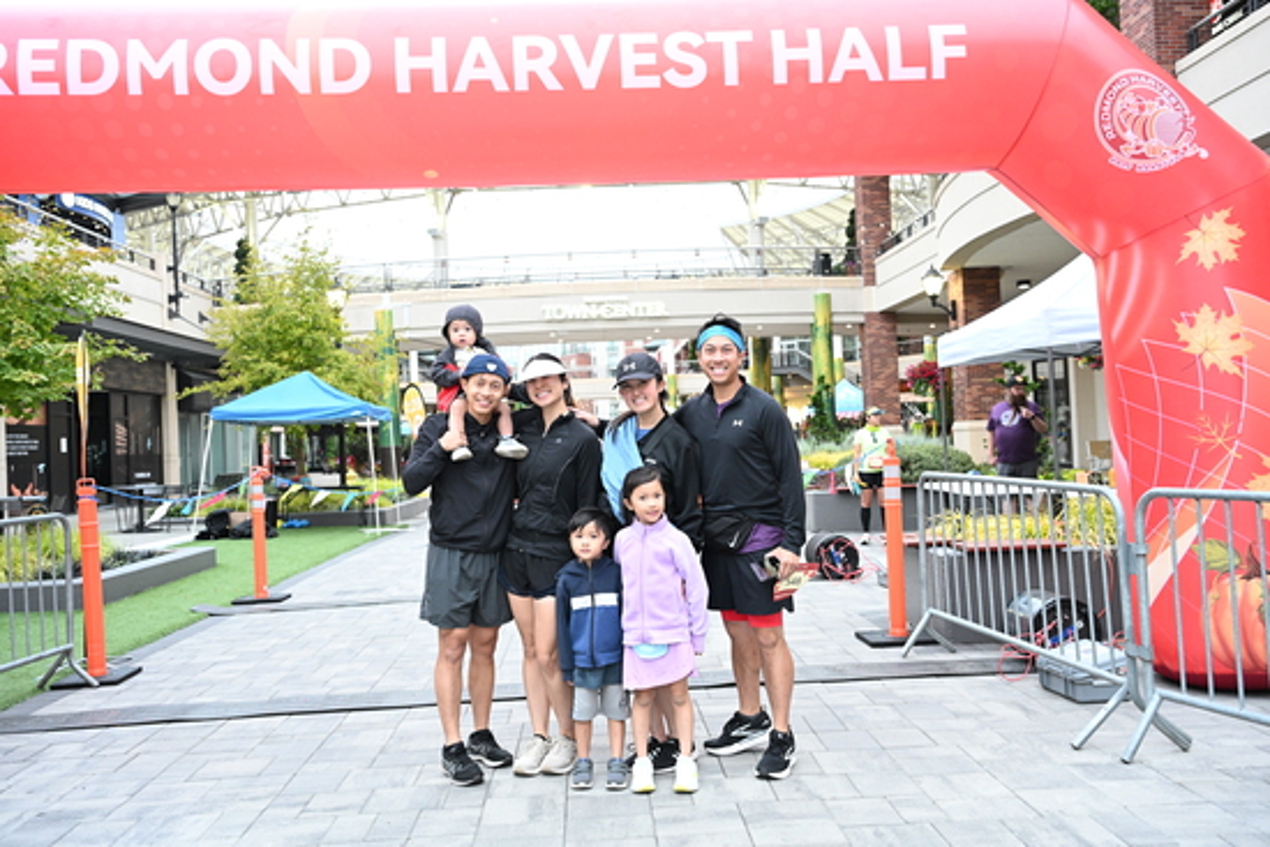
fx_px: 1129
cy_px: 424
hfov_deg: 58.7
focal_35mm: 32
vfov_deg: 41.1
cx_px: 635
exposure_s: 1/250
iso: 3200
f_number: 4
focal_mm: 32
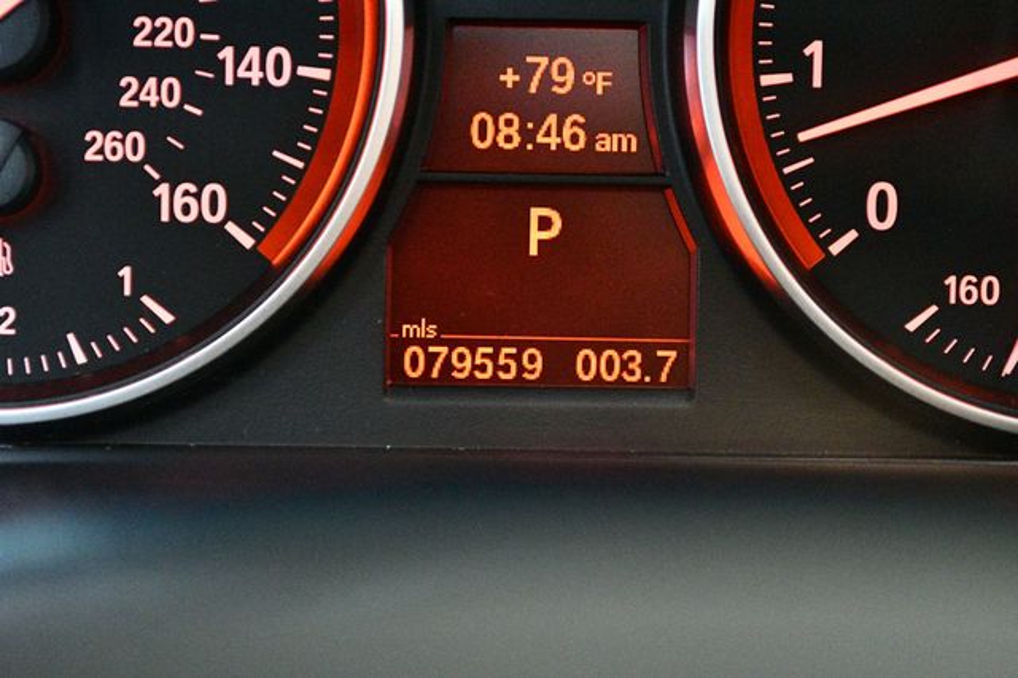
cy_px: 339
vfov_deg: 18.2
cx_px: 509
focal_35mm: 75
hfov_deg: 27.0
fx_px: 2120
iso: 11400
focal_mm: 50
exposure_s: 1/60
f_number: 5.6
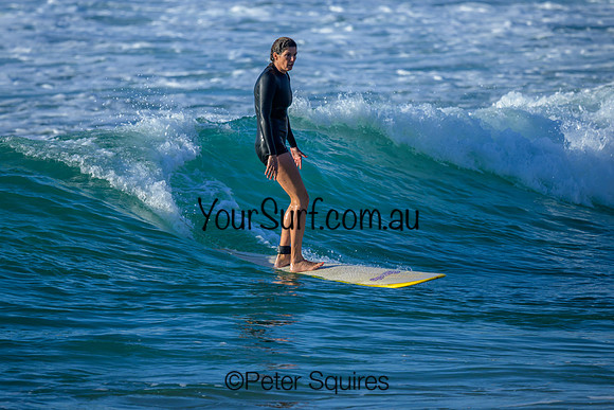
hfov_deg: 2.2
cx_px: 260
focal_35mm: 922
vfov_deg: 1.5
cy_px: 178
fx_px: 15727
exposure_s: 1/2000
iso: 400
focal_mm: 800
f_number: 6.3
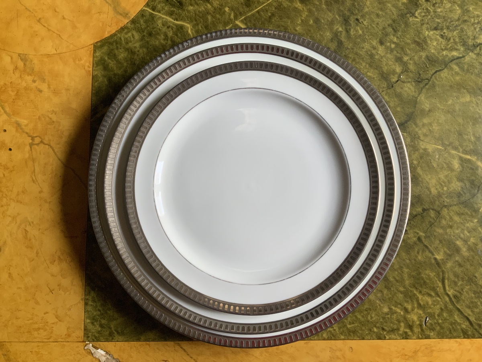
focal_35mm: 29
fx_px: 404
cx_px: 241
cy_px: 181
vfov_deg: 48.2
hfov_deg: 61.7
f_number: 1.8
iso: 64
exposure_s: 1/122
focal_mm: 3
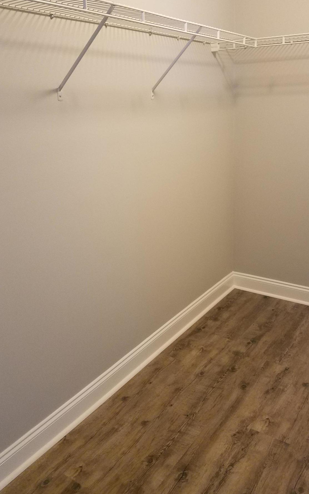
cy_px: 230
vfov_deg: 61.2
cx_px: 199
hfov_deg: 40.2
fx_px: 418
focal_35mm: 31
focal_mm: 4.2
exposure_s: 1/24
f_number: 1.7
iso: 200
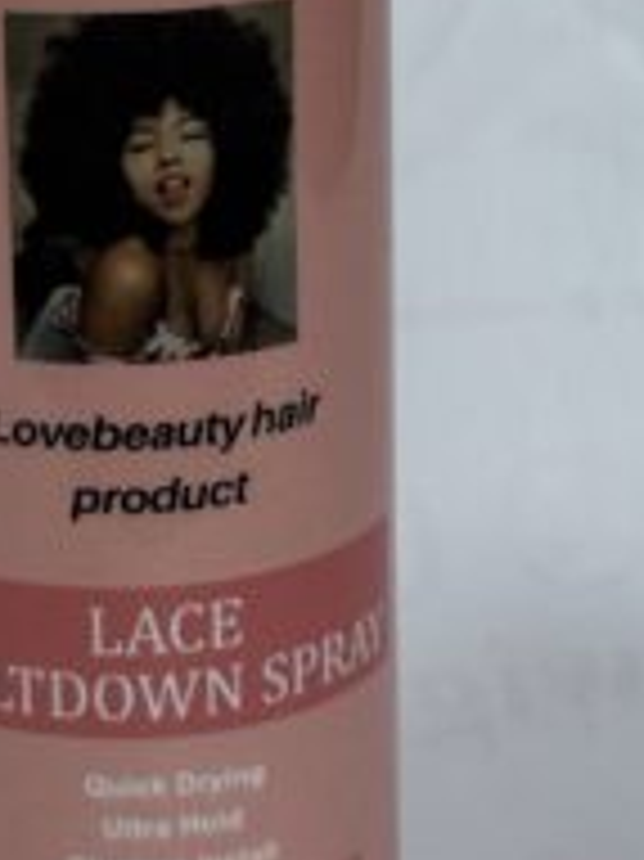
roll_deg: +1.5
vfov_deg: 14.6
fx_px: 3328
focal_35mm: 134
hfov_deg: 11.0
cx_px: 153
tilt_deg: -17.6
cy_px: 128
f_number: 1.78
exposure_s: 1/131
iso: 50
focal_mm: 6.76
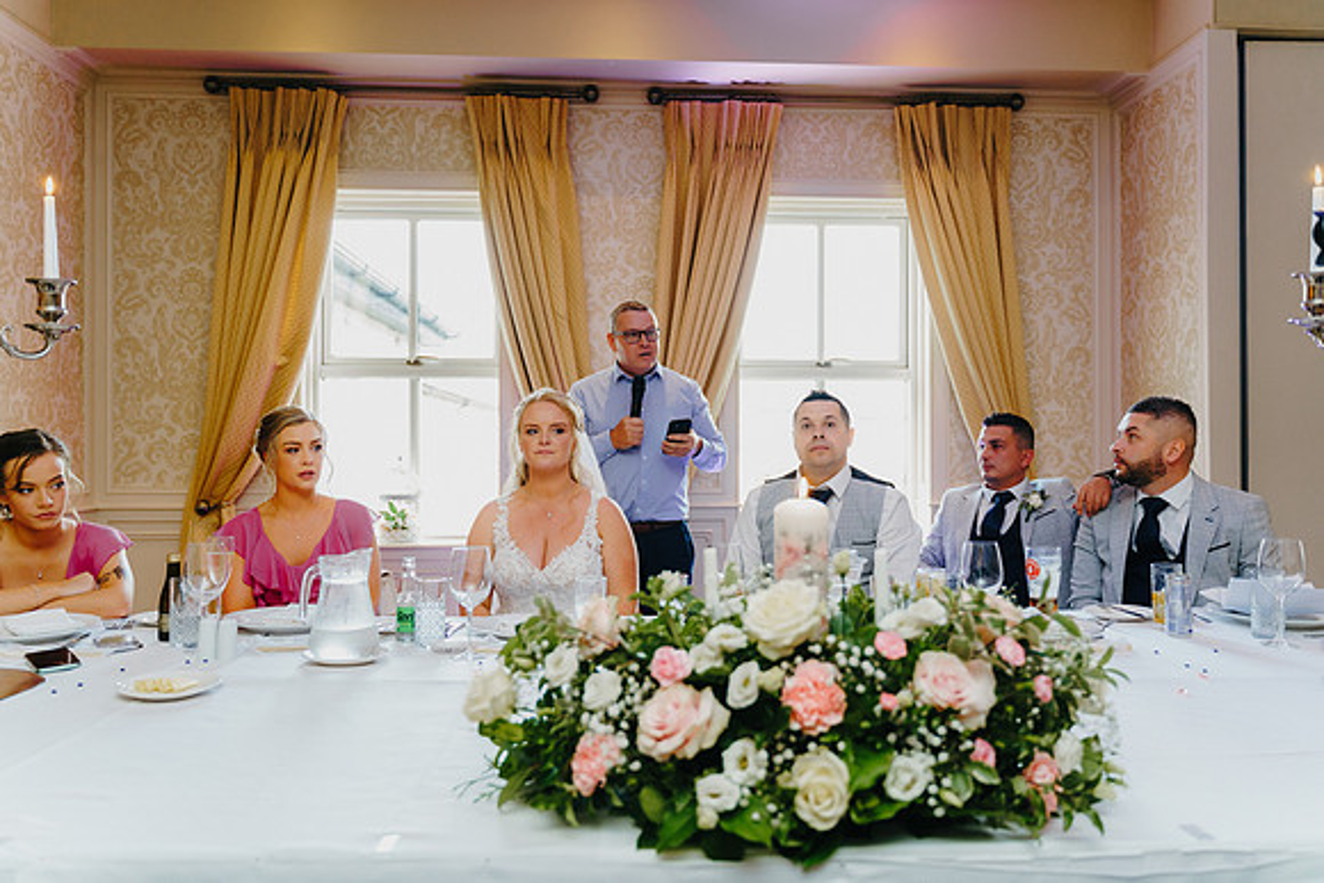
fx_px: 1030
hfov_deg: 65.5
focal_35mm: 28
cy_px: 442
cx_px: 662
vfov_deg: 46.4
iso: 2000
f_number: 2.8
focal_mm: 28
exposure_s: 1/160
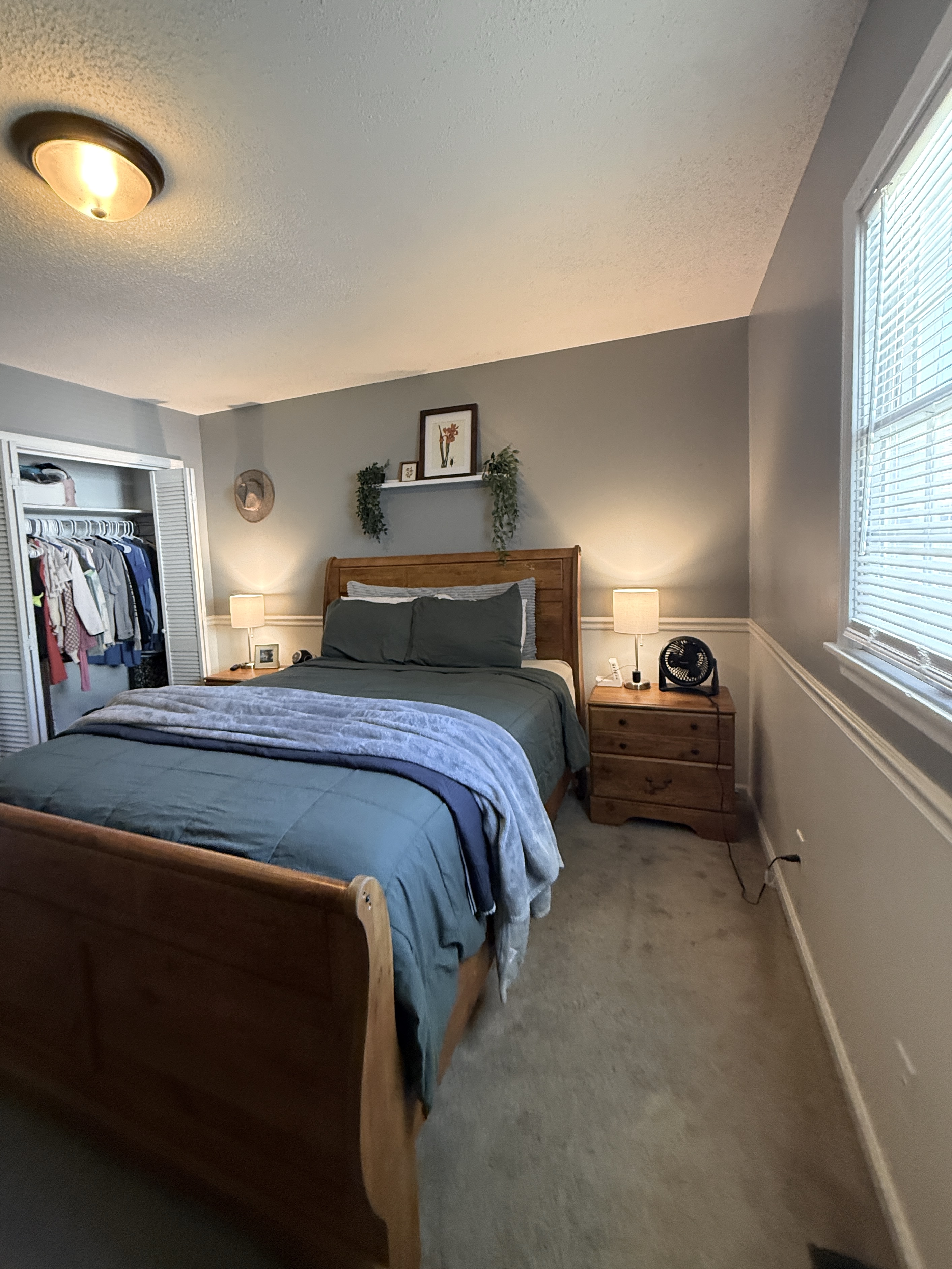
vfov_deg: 98.1
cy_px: 602
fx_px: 550
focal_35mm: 15
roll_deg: +1.6
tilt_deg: -2.6
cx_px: 445
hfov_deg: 81.6
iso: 400
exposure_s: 1/60
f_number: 2.2
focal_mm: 2.22
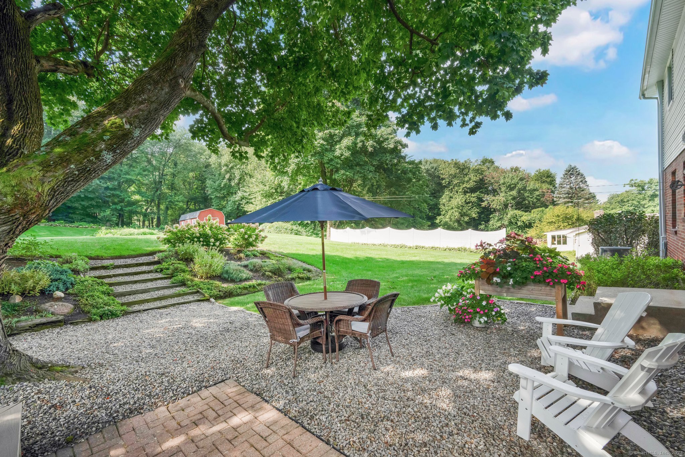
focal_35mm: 14
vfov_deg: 81.2
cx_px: 342
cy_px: 228
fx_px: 266
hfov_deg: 104.3
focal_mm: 14
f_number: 10
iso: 800
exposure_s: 1/320
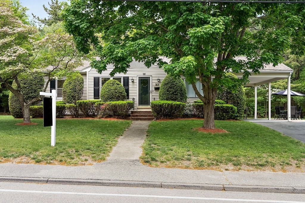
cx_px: 152
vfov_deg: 36.8
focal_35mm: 36
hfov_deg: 53.1
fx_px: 305
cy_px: 102
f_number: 8
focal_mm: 24
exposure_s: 1/800
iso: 320
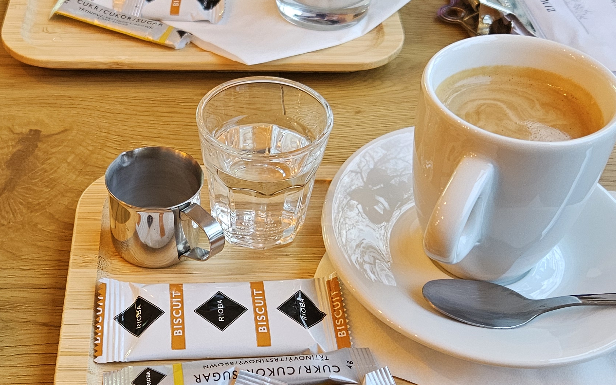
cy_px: 235
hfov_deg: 34.5
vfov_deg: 22.3
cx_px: 172
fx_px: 974
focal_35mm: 58
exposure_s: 1/100
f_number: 1.8
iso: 250
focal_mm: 5.4
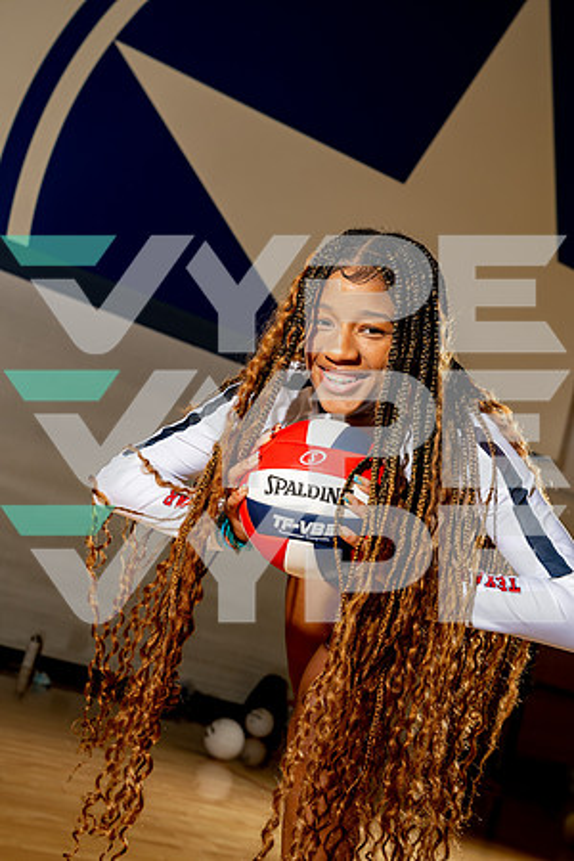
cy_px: 430
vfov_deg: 41.9
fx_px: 1124
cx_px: 287
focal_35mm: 47
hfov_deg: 28.6
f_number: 5.6
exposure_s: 1/250
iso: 250
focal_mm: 47
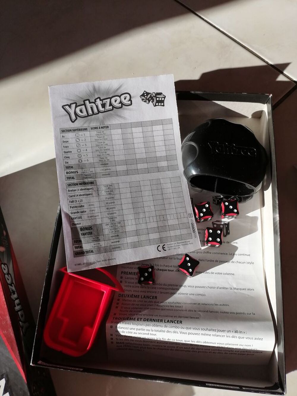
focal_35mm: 26
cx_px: 148
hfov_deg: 53.1
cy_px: 198
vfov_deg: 67.3
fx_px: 297
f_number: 1.8
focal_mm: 5.3
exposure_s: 1/647
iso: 50
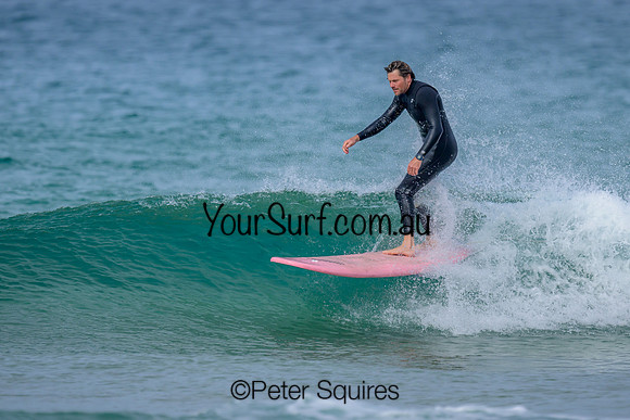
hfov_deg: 1.9
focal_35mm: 1101
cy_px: 181
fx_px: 19264
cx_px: 351
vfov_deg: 1.3
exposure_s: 1/2000
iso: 320
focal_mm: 800
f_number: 6.3
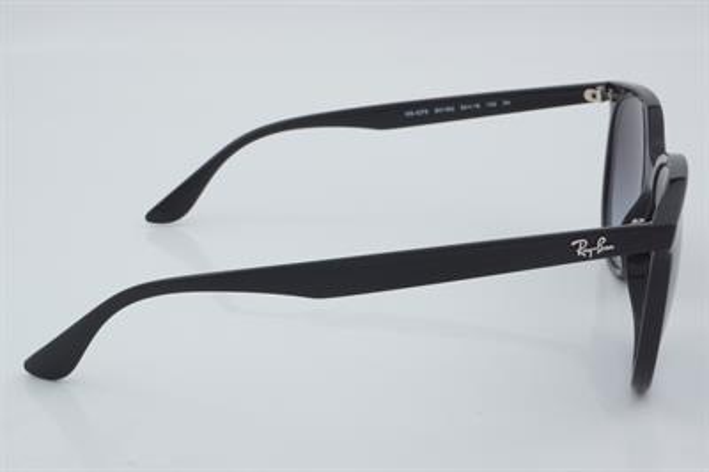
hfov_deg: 27.0
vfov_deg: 18.2
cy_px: 236
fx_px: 1476
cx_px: 354
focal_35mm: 75
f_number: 32
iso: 100
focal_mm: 50
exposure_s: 1/4
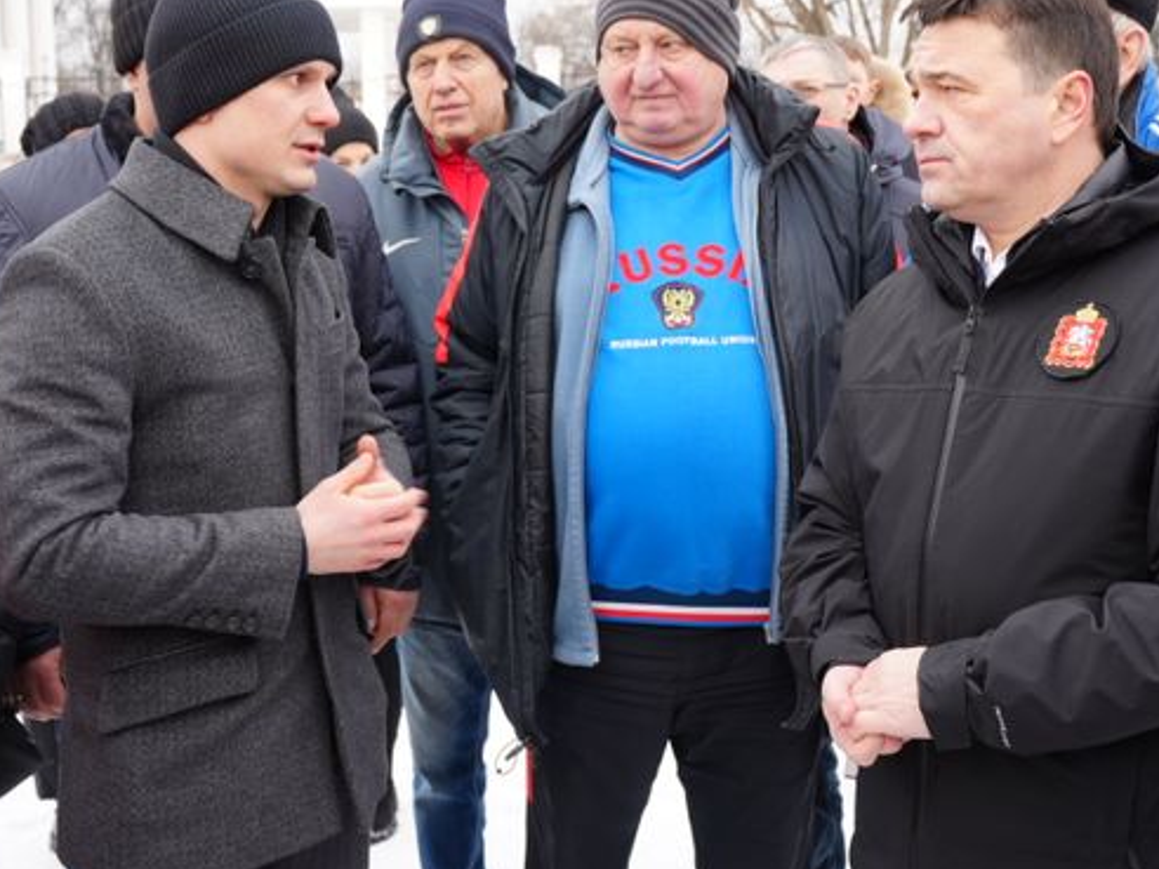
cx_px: 574
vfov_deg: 32.1
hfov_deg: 42.1
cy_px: 337
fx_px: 1507
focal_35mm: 45
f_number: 6.3
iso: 500
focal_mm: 33
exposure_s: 1/100
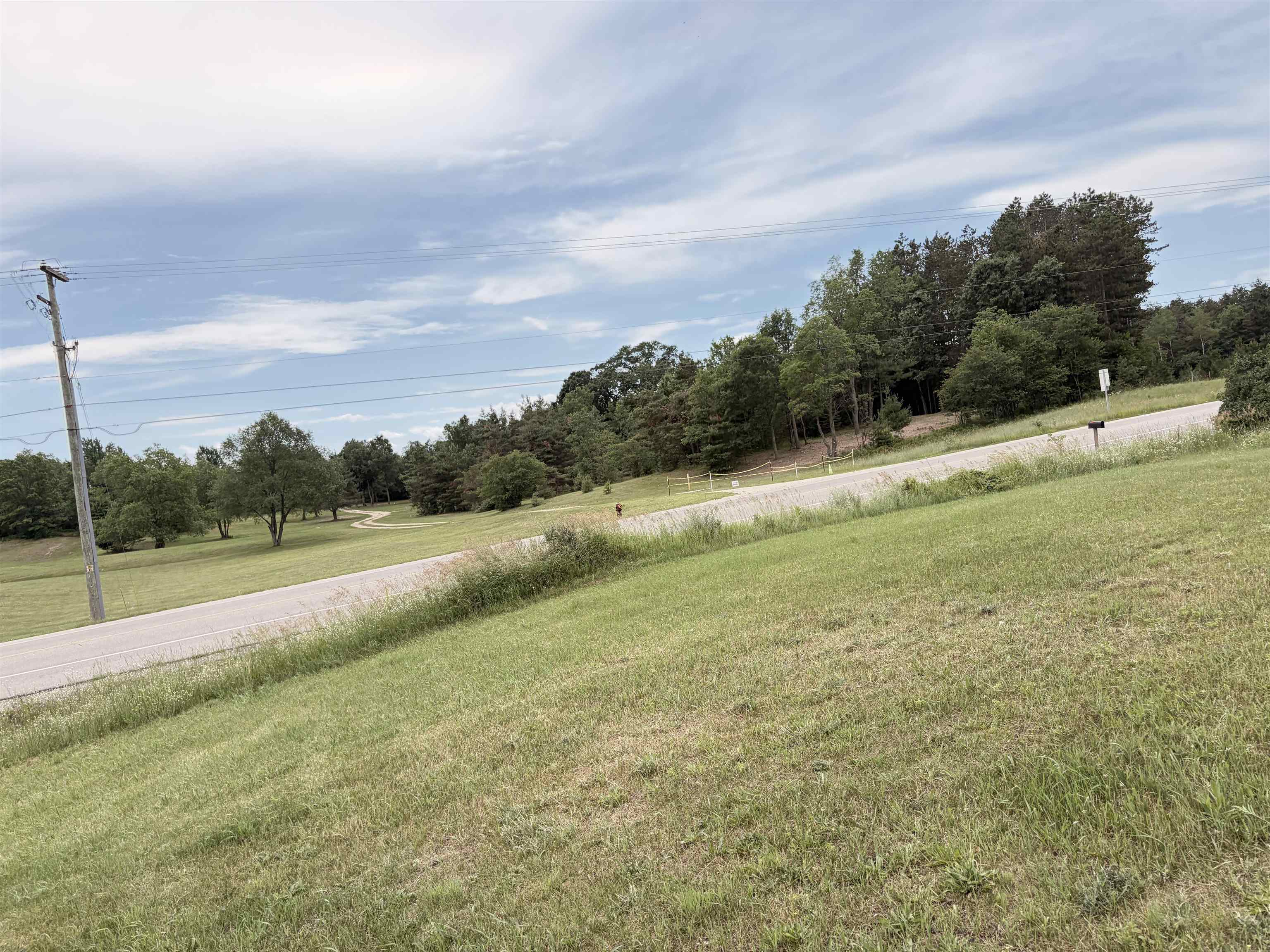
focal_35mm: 26
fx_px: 954
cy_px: 476
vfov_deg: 53.1
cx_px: 635
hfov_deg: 67.3
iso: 64
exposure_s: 1/1751
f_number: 1.6
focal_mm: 5.96
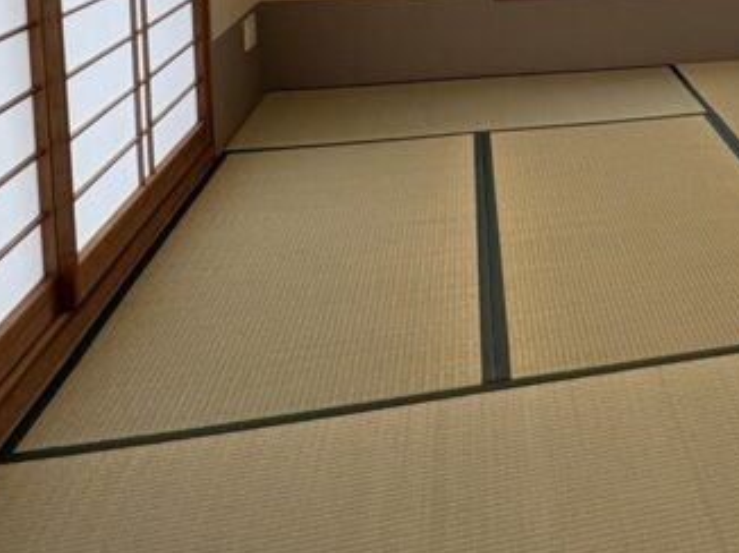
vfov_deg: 29.1
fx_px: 939
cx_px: 734
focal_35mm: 44
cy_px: -79
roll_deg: +0.4
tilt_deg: -5.3
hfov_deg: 38.3
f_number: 2.2
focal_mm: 2.22
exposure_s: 1/120
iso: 80
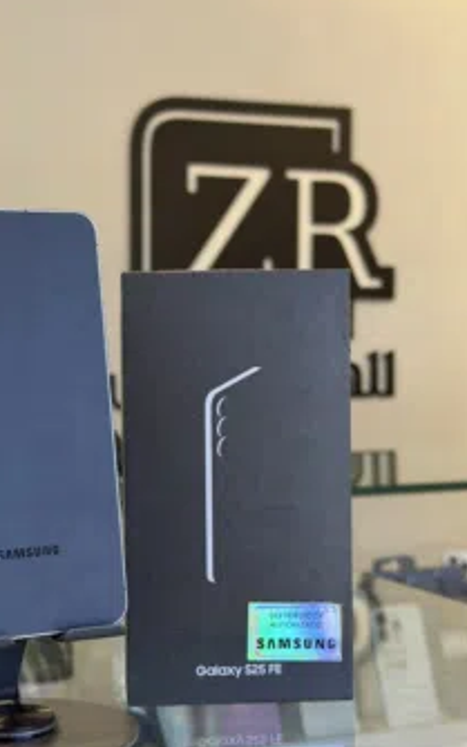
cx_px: 188
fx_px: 1241
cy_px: 394
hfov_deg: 21.3
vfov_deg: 33.5
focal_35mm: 61
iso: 80
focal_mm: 6.76
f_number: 1.78
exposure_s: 1/100
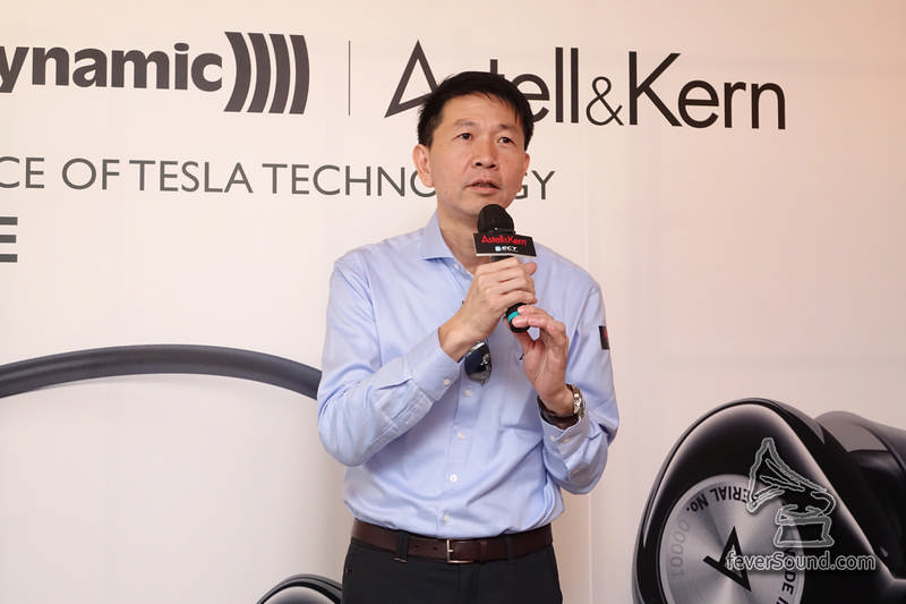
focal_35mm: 55
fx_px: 1384
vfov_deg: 24.6
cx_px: 453
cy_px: 302
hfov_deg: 36.3
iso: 1600
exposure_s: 1/100
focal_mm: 20.19
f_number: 4
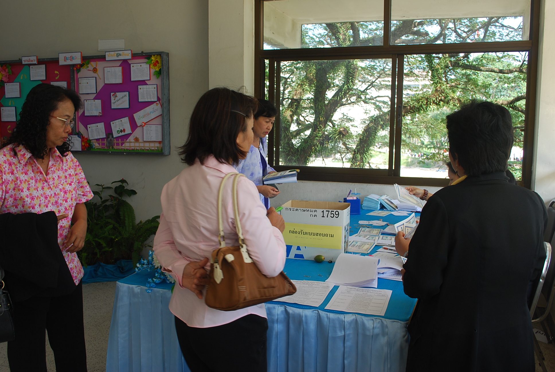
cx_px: 278
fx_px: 509
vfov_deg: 40.1
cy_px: 186
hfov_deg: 57.2
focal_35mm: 33
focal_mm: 22
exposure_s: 1/80
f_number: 7.1
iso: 200
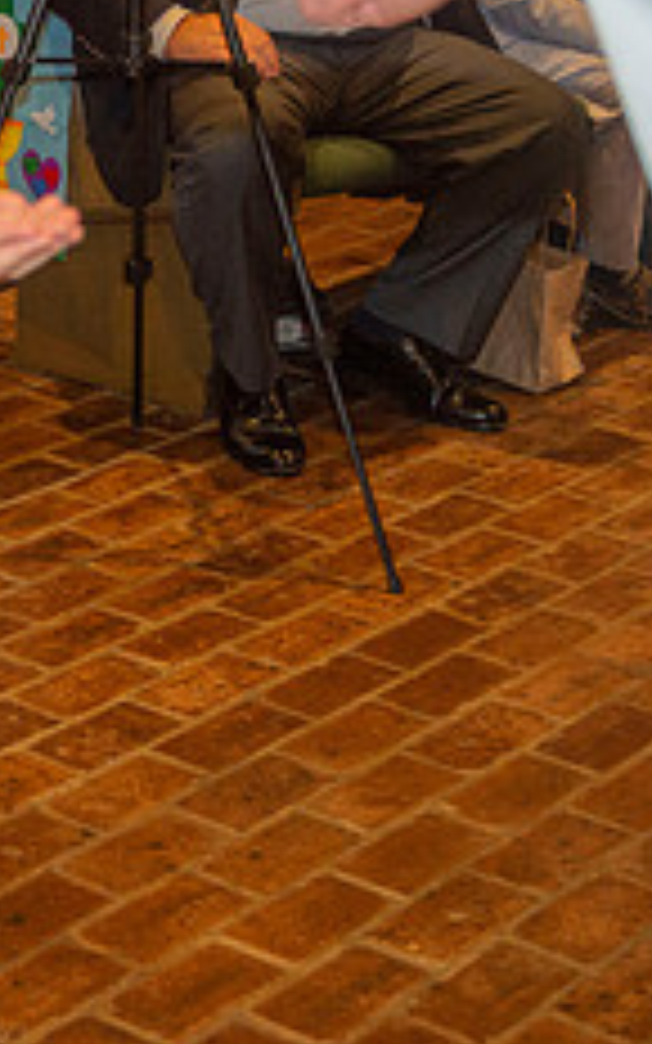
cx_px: -117
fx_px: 3042
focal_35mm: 107
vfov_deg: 19.3
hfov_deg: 12.0
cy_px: 230
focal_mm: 42
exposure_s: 1/200
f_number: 5.6
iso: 1600
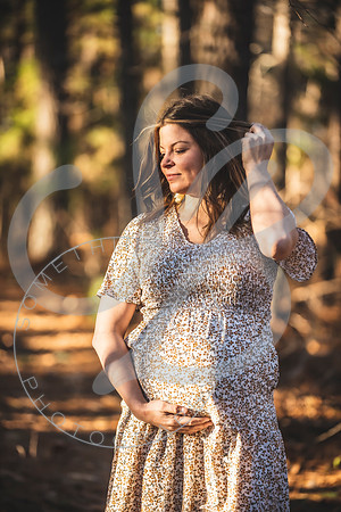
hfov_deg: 10.2
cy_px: 256
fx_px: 1918
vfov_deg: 15.2
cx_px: 170
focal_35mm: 135
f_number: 2.8
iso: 320
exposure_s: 1/400
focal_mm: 135
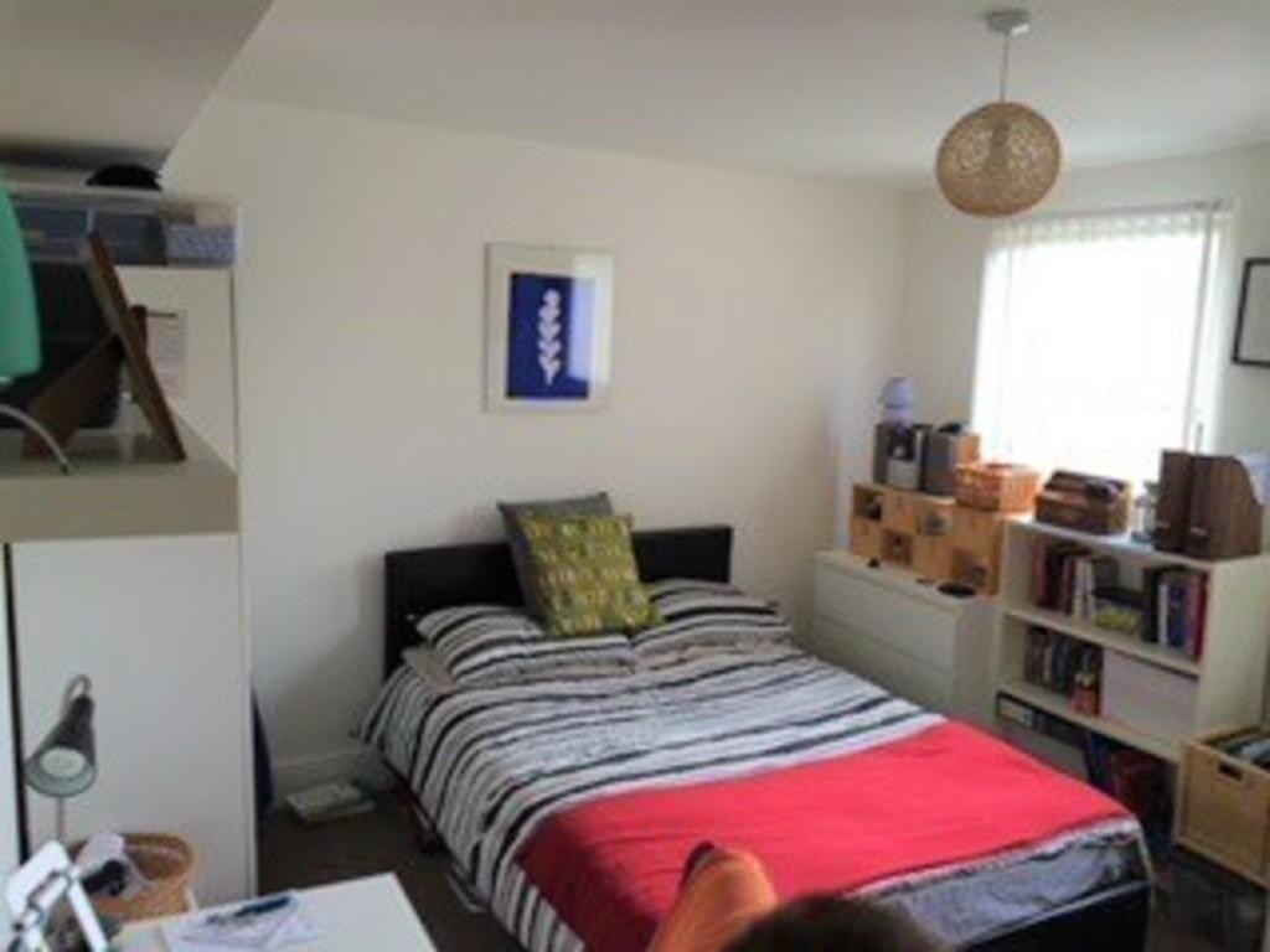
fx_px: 1101
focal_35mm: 30
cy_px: 476
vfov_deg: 46.8
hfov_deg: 60.0
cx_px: 635
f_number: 2.2
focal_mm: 4.12
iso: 32
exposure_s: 1/60
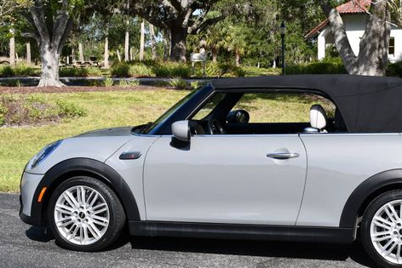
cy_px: 112
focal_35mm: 76
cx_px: 257
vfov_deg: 17.9
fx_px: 849
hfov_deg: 26.5
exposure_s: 1/250
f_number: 8
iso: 140
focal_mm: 28
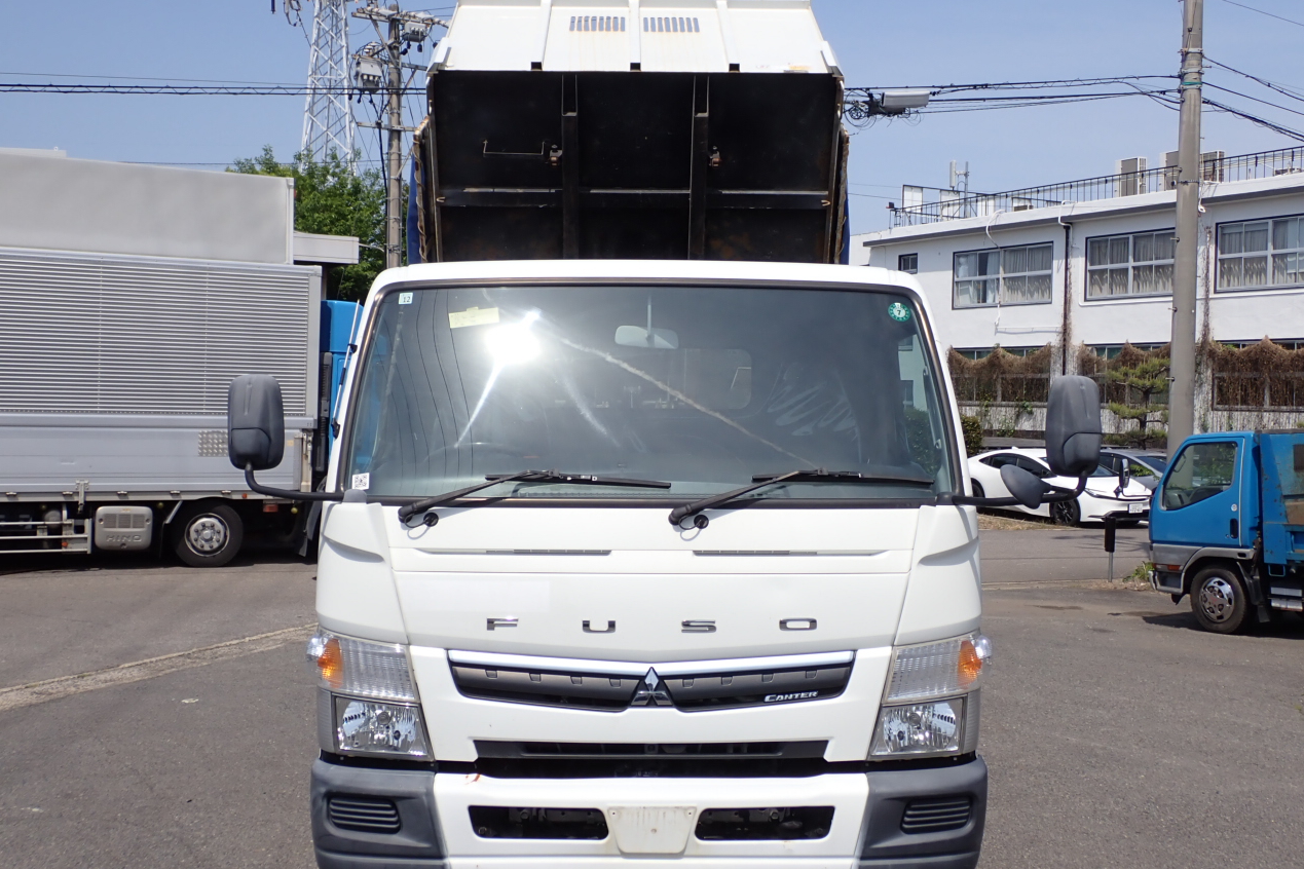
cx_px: 654
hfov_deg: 45.4
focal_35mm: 43
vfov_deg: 31.2
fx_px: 1557
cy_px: 433
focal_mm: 7.31
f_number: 4
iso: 100
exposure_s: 1/1000
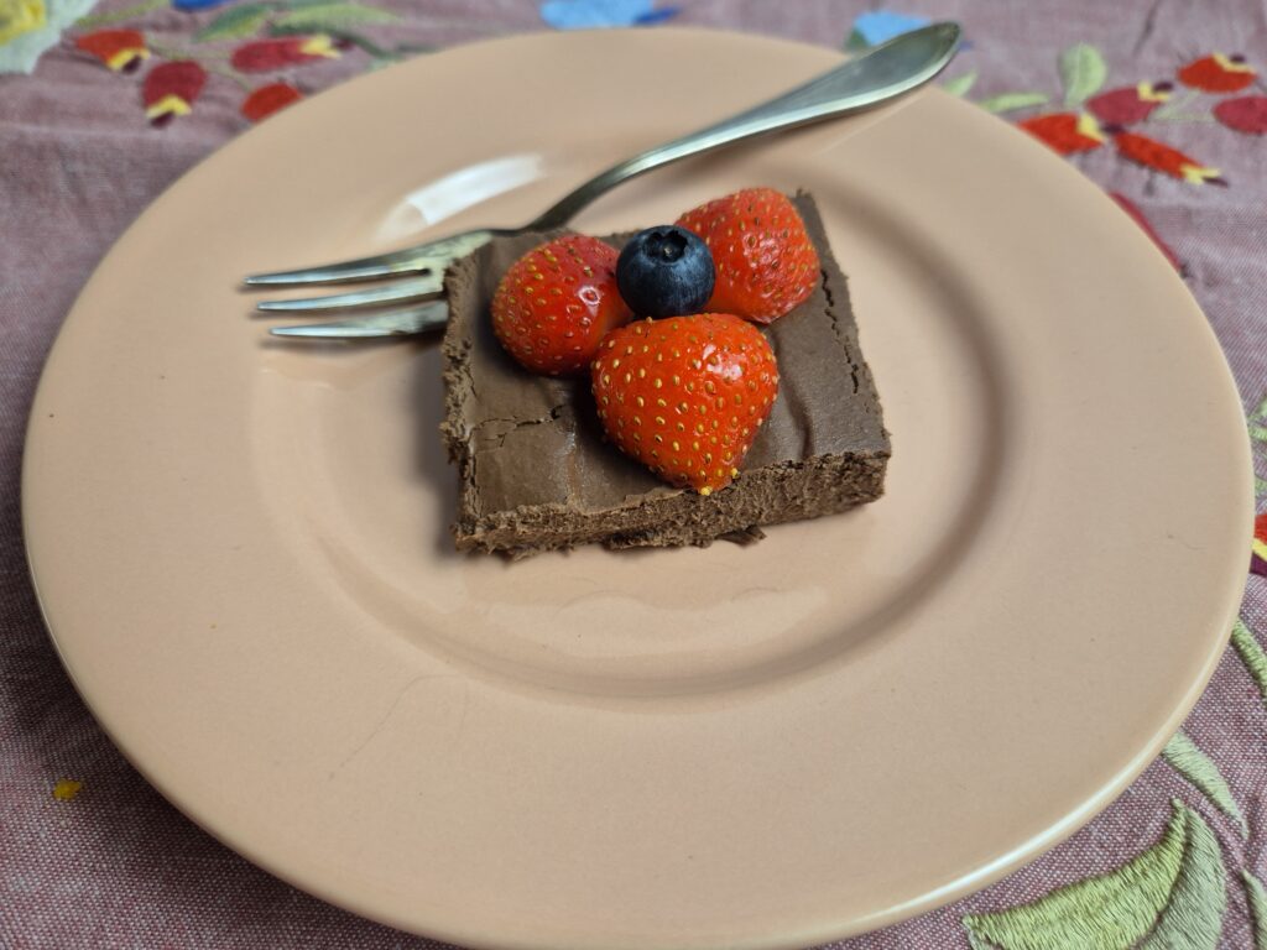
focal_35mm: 23
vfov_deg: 58.9
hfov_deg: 73.9
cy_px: 475
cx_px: 634
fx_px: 842
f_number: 1.8
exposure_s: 1/100
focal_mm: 5.4
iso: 125
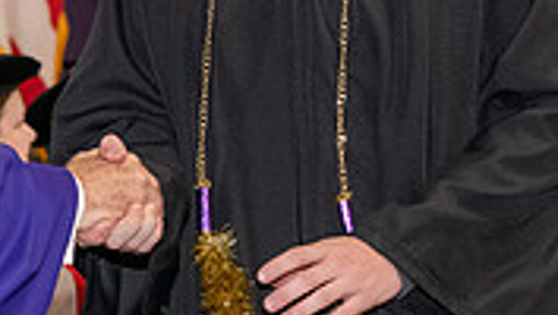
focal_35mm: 240
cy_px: -58
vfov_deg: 5.1
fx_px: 3555
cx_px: -60
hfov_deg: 8.9
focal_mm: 70
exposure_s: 1/200
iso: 2500
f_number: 5
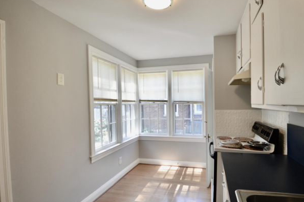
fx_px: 160
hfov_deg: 86.7
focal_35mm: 19
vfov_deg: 64.3
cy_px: 112
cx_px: 167
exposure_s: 1/80
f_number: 4.5
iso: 400
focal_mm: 10
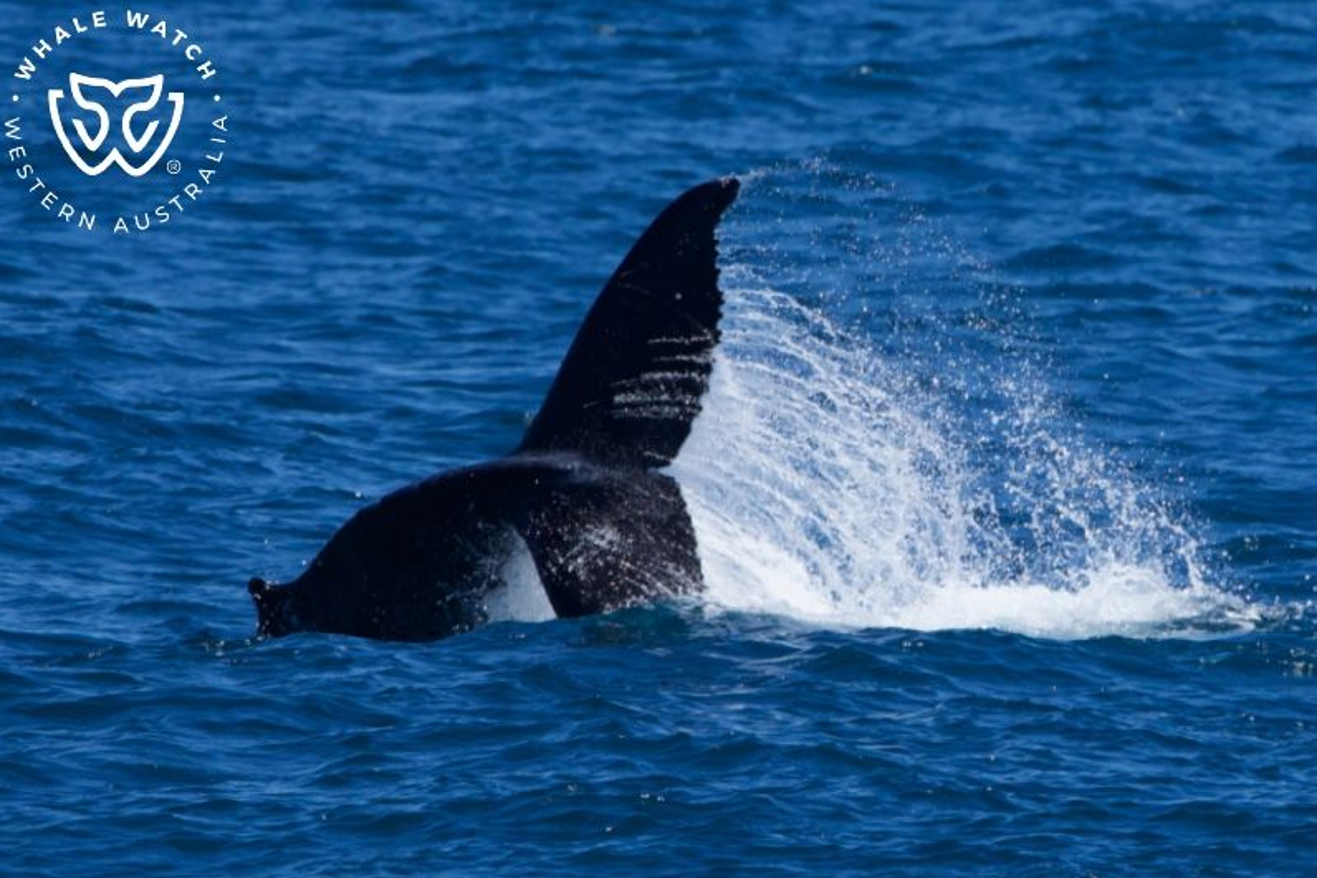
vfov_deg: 2.3
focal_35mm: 603
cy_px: 439
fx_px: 22062
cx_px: 660
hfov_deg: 3.4
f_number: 8
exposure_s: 1/3200
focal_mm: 600
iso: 1250
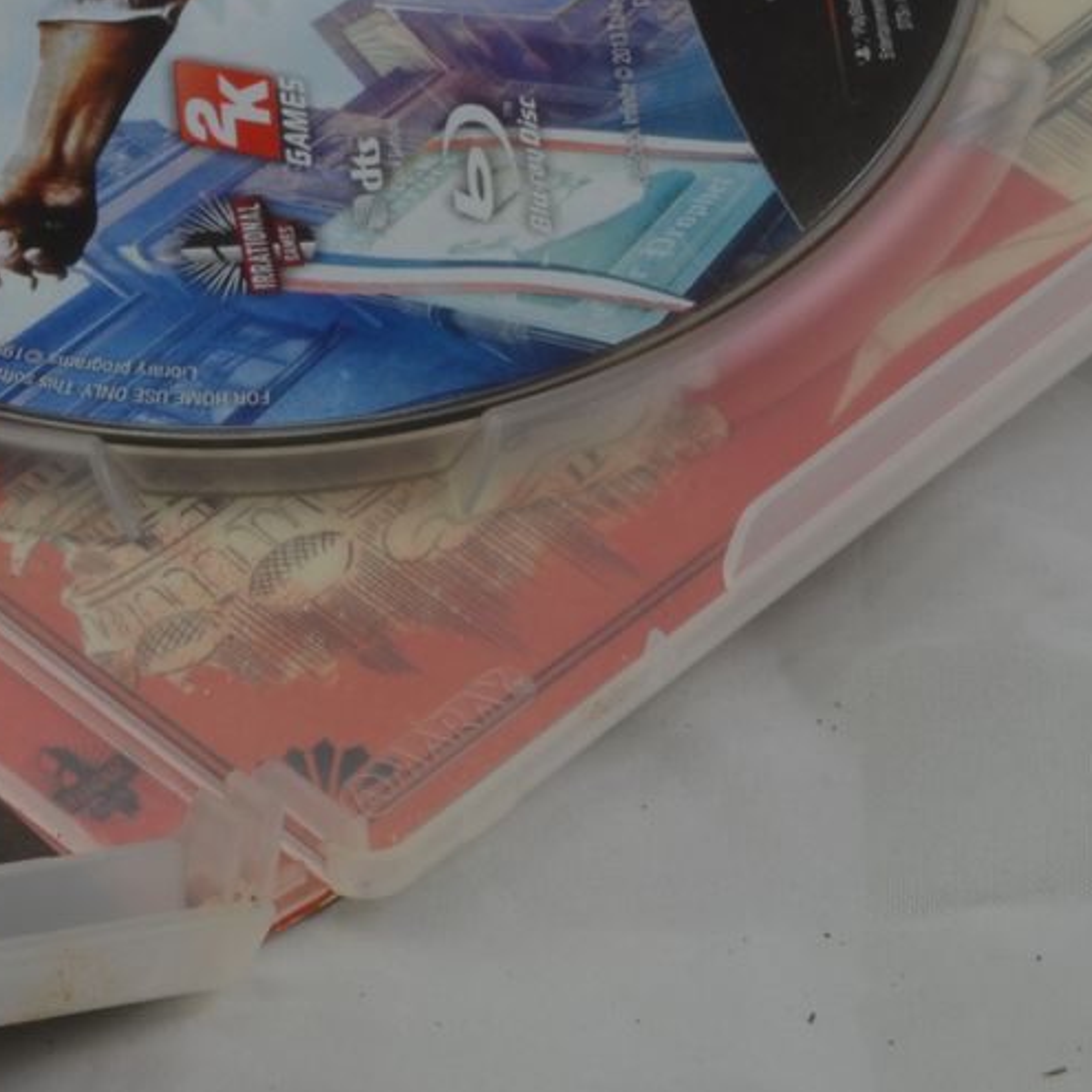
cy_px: 482
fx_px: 6603
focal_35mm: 185
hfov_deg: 9.1
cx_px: -763
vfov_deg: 9.5
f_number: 20
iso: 100
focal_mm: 40
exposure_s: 1/2.5
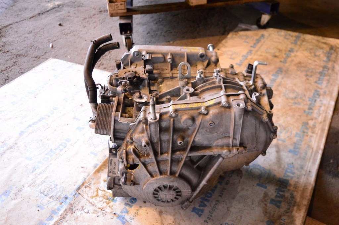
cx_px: 170
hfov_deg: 57.3
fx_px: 310
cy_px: 112
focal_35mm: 33
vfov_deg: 39.9
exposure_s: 1/125
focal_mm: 22
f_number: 3.8
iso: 3200
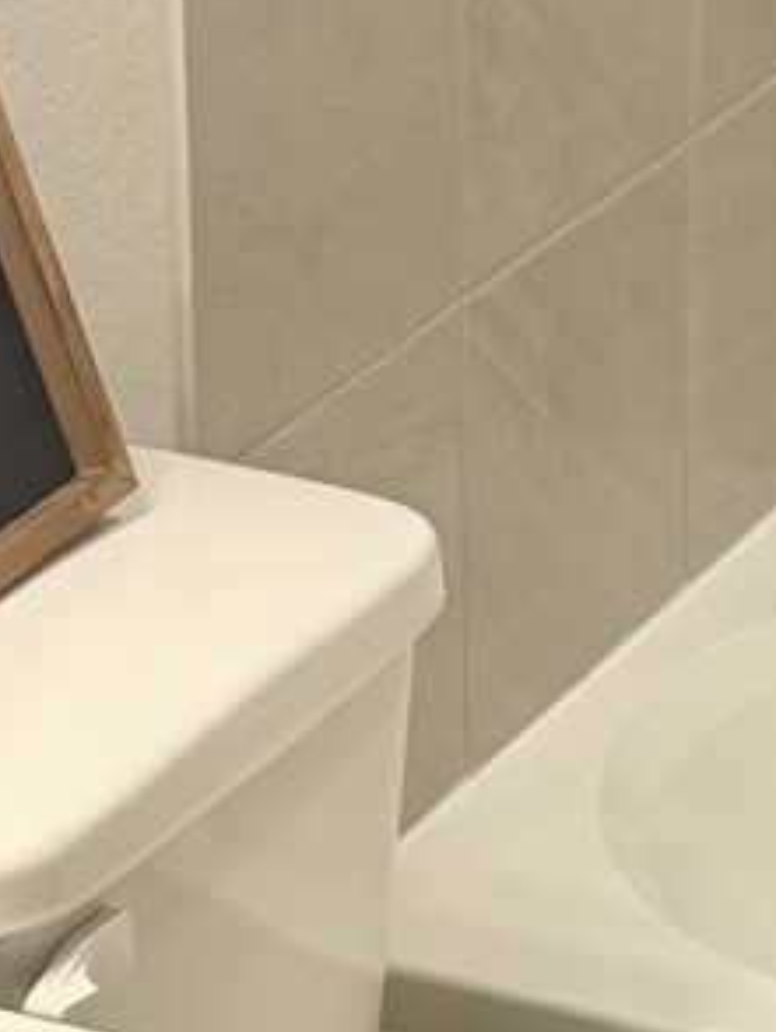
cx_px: 716
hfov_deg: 8.9
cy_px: 646
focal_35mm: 167
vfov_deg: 11.8
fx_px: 4984
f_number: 1.78
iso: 125
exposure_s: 1/120
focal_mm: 6.76
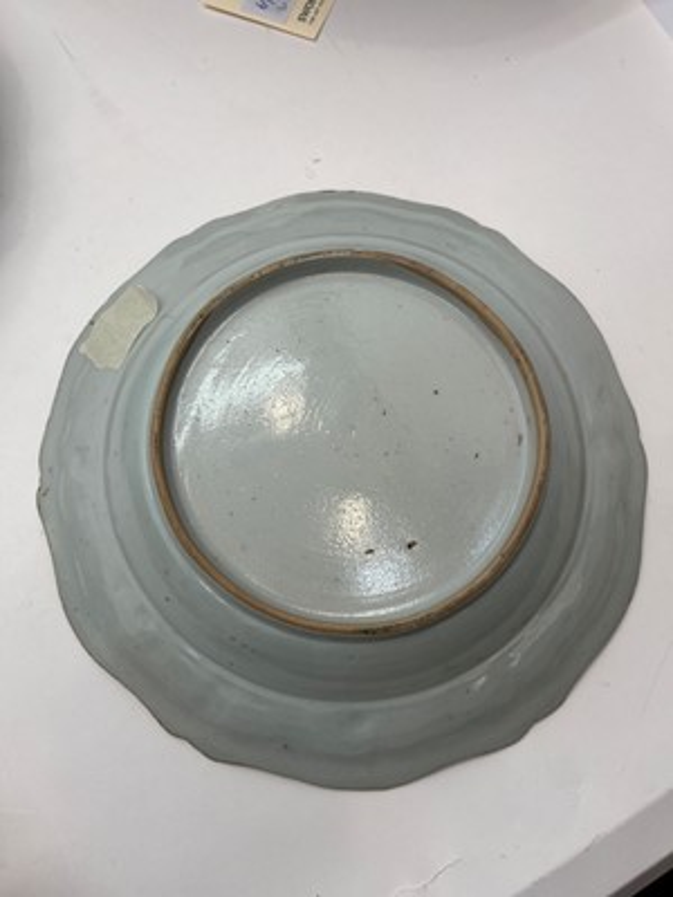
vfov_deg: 67.3
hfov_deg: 53.1
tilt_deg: -74.5
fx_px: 674
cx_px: 336
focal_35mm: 26
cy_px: 448
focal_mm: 5.1
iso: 40
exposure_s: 1/179
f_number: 1.6
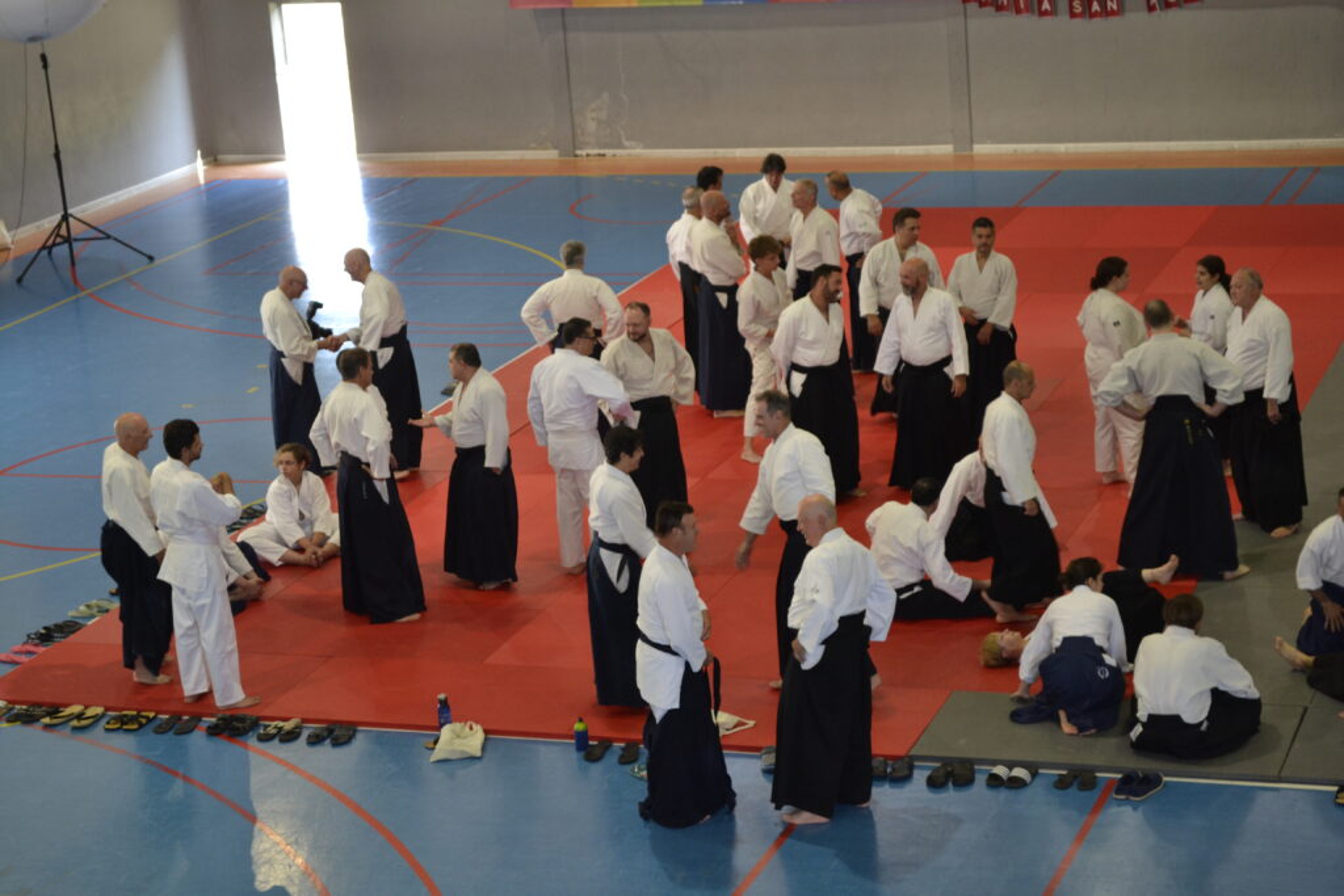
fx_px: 2800
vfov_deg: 18.2
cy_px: 448
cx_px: 672
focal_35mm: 75
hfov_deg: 27.0
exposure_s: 1/60
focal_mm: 50
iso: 800
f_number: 5.6
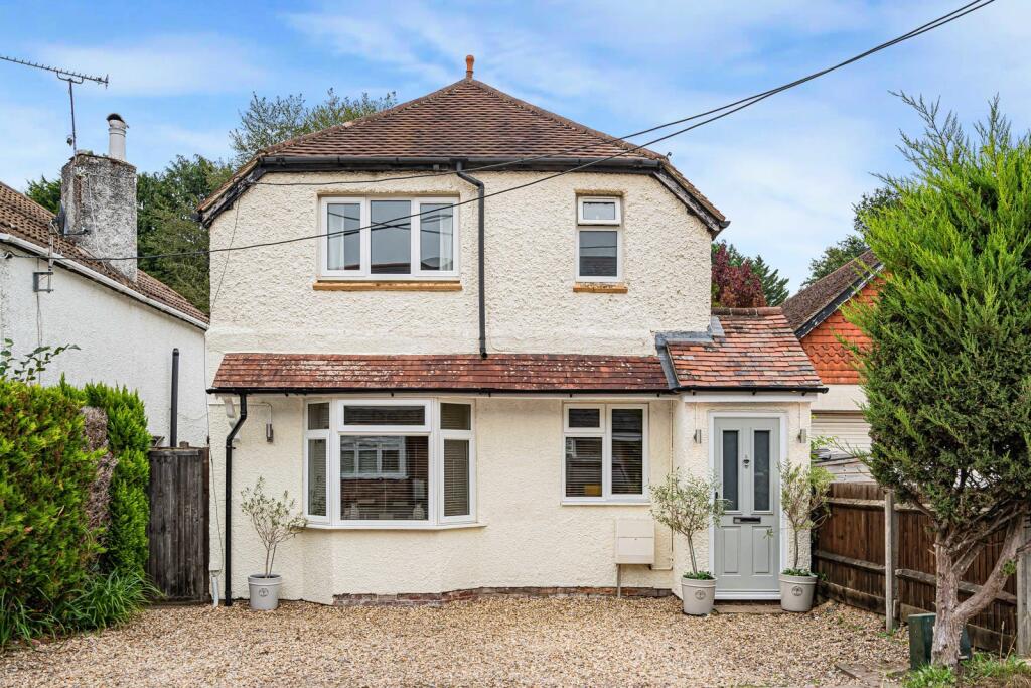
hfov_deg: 63.7
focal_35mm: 29
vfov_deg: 45.0
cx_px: 516
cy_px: 344
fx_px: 831
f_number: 11
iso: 400
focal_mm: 29
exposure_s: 1/160
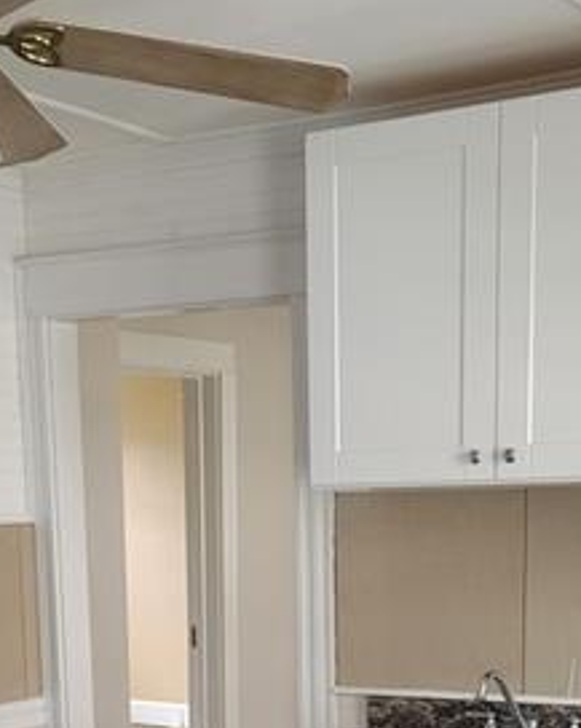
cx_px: 228
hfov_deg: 22.1
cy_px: 787
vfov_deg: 25.6
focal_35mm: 69
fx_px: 1486
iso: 160
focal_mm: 7
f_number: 1.8
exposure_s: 1/120
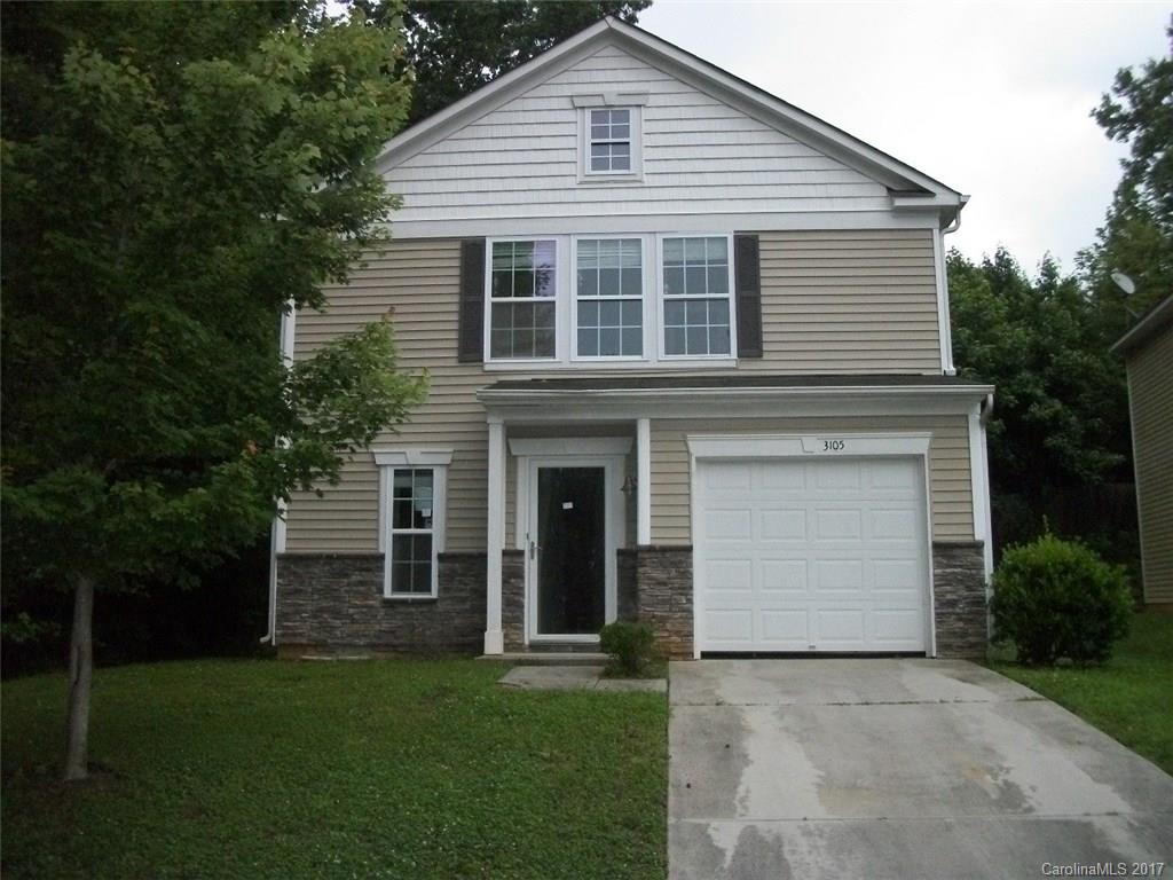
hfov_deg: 56.8
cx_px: 586
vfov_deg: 44.2
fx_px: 1084
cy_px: 440
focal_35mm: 32
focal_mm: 5.7
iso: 388
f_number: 2.9
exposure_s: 1/500
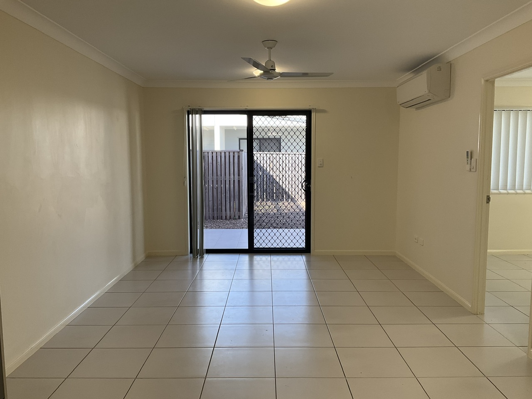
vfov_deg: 48.2
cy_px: 200
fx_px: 446
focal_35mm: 29
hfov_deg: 61.7
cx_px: 266
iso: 40
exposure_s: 1/50
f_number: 1.8
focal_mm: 3
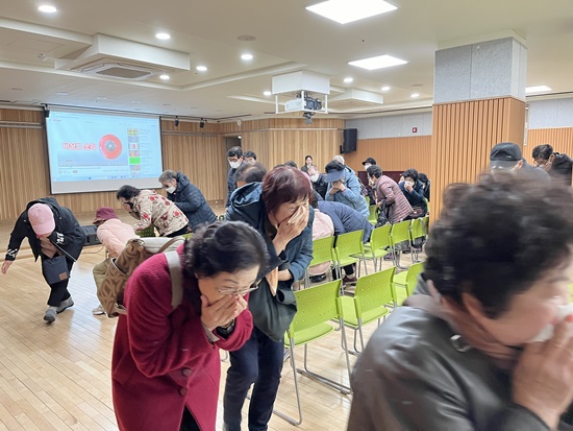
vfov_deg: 53.1
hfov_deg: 67.3
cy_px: 216
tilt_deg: -6.8
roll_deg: +0.4
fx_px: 431
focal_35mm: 26
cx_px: 286
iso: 200
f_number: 1.6
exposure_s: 1/60
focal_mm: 5.1
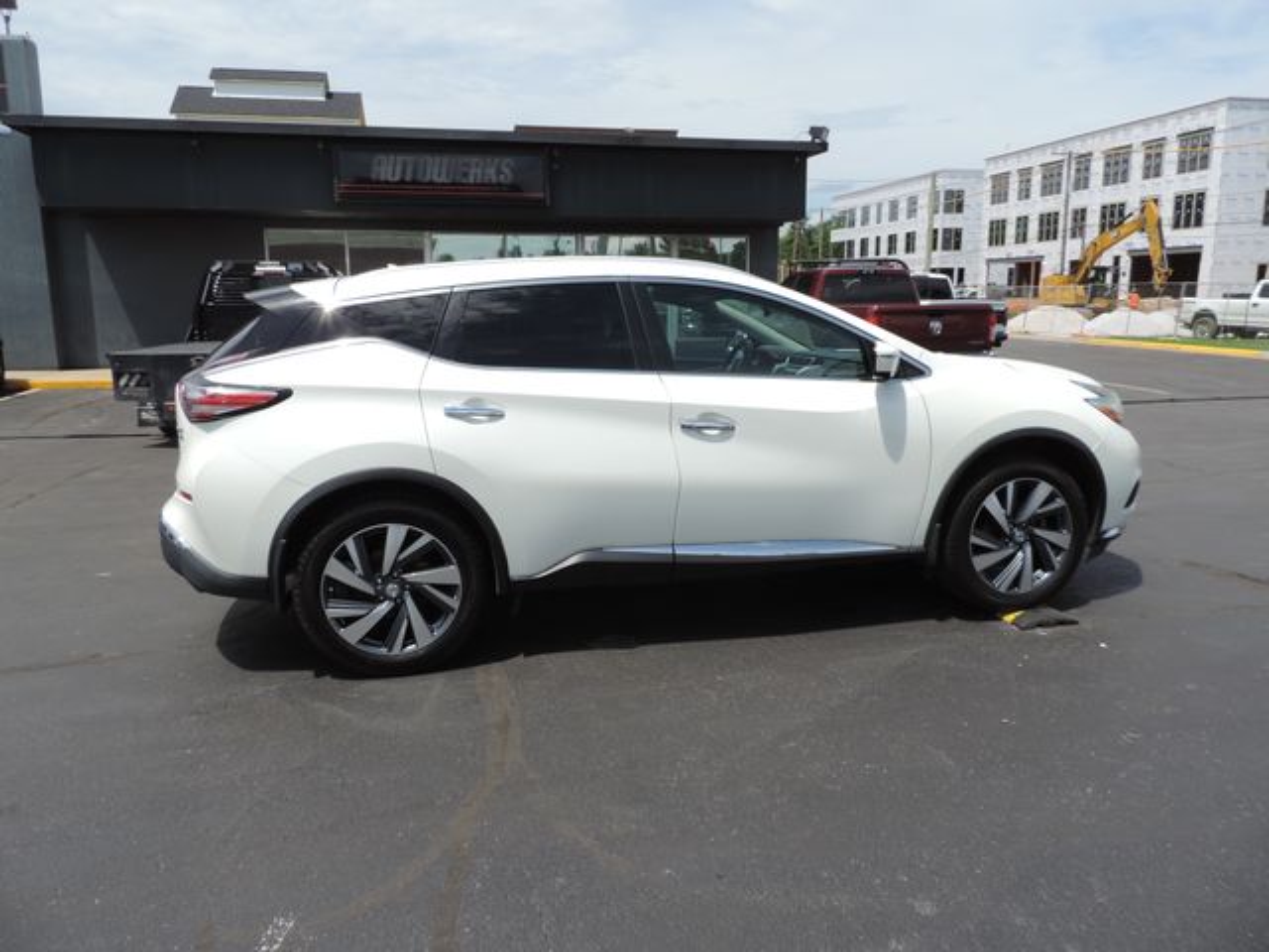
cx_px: 634
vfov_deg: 56.8
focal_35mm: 24
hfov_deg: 71.6
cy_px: 476
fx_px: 880
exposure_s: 1/1250
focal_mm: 4.3
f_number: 3.3
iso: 80
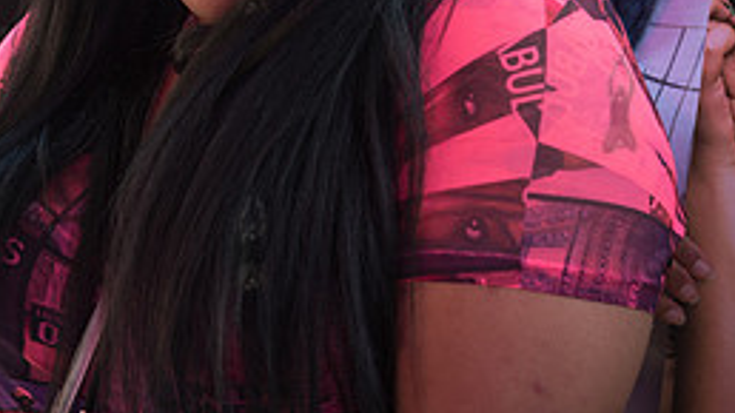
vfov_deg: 10.6
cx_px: 251
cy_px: -36
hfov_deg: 18.9
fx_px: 2202
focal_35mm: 113
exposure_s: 1/125
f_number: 4
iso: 200
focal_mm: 48
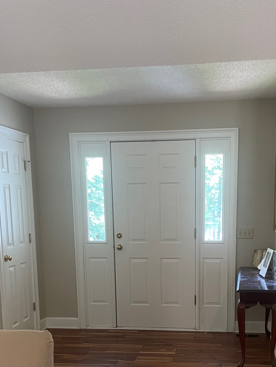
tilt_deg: -9.9
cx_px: 169
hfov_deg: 32.8
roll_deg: +0.8
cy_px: 295
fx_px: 468
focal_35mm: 44
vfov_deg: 41.1
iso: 200
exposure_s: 1/60
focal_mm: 4.2
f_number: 1.6
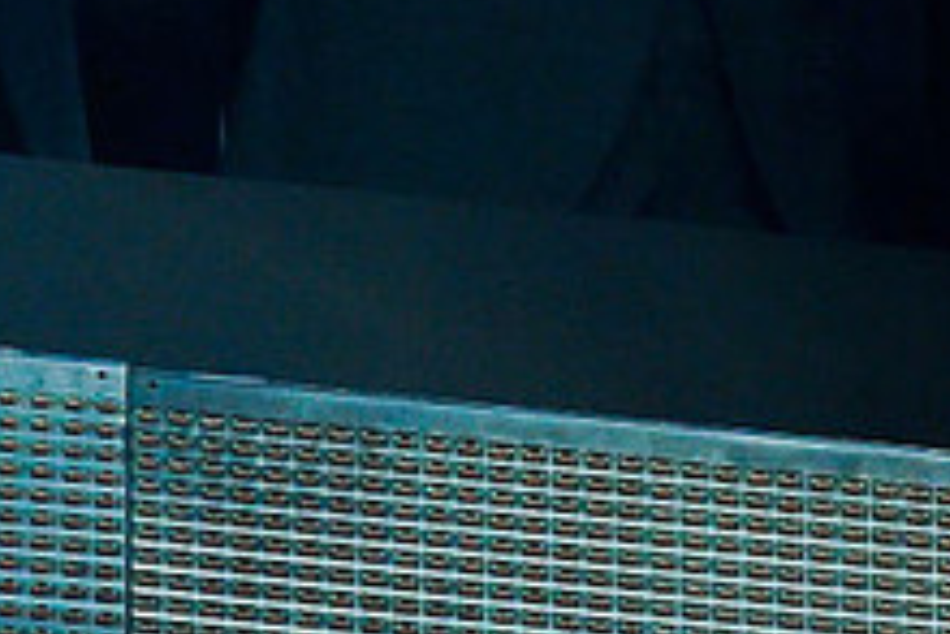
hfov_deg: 2.8
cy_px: -403
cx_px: 1563
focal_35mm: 726
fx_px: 19170
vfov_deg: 1.9
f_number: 3.5
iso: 2500
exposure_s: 1/640
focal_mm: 200
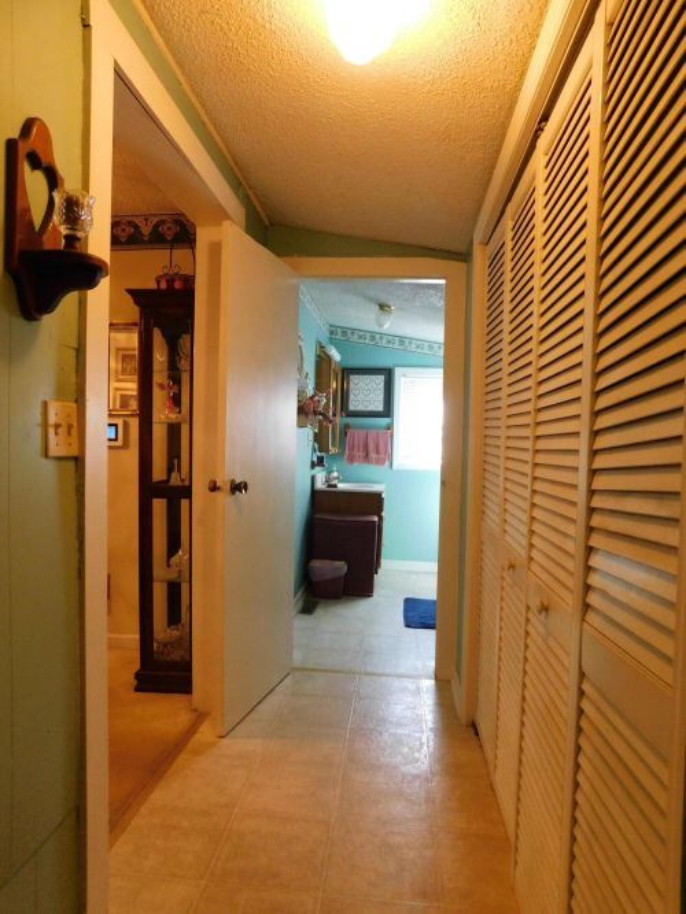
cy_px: 457
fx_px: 608
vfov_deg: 73.9
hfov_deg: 58.9
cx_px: 343
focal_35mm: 23
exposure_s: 1/30
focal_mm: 4
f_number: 3
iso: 400
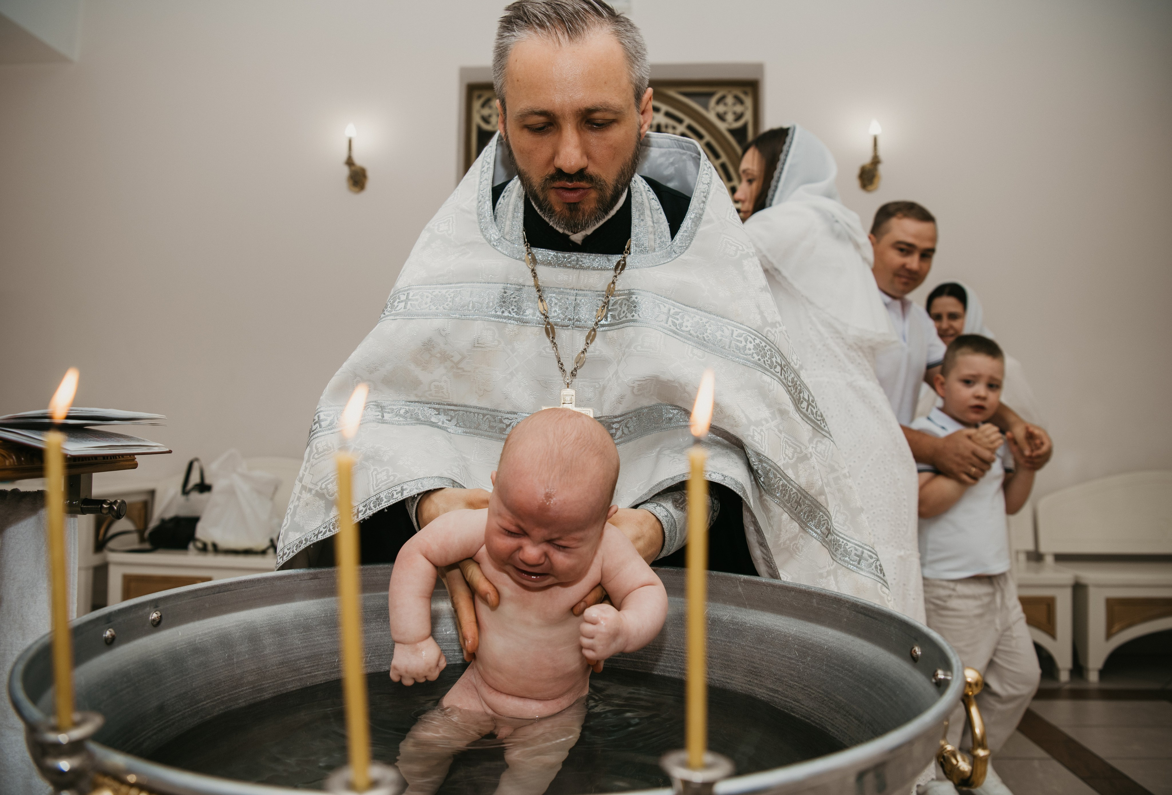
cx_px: 576
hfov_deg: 68.5
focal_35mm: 26
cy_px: 398
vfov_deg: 49.6
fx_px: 861
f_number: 4
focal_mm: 26
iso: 125
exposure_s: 1/160
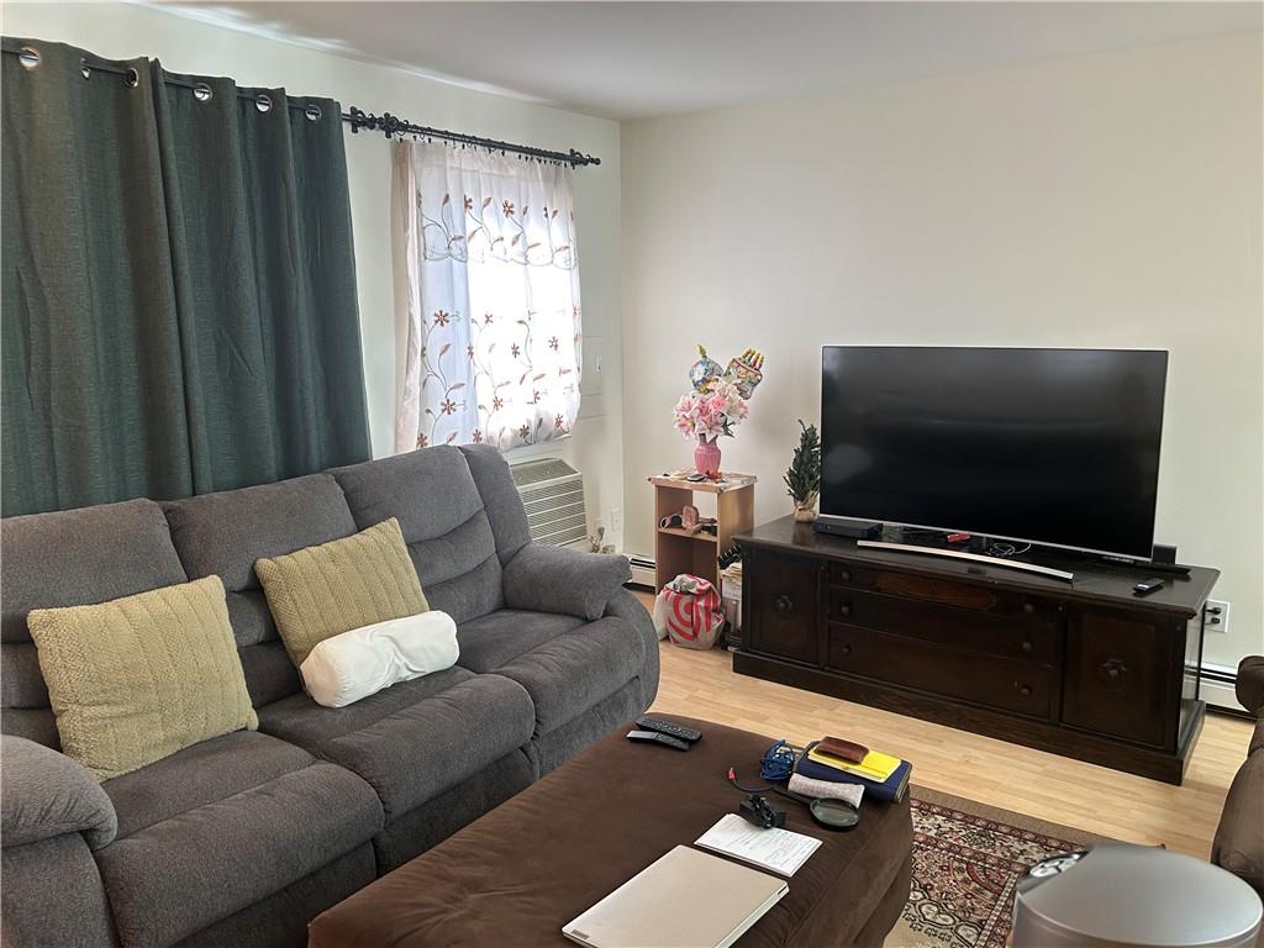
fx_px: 949
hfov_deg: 67.3
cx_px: 632
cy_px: 474
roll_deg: +0.3
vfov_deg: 53.1
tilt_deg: -9.3
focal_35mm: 26
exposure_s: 1/120
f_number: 1.5
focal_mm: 5.7
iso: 100
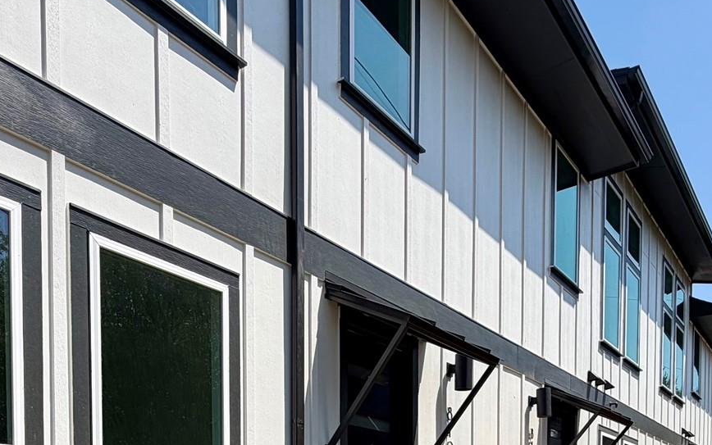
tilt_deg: -1.1
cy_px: 552
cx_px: 335
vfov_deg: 30.2
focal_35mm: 35
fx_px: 679
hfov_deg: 55.3
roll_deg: +0.3
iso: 20
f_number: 2.2
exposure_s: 1/864
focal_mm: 2.22
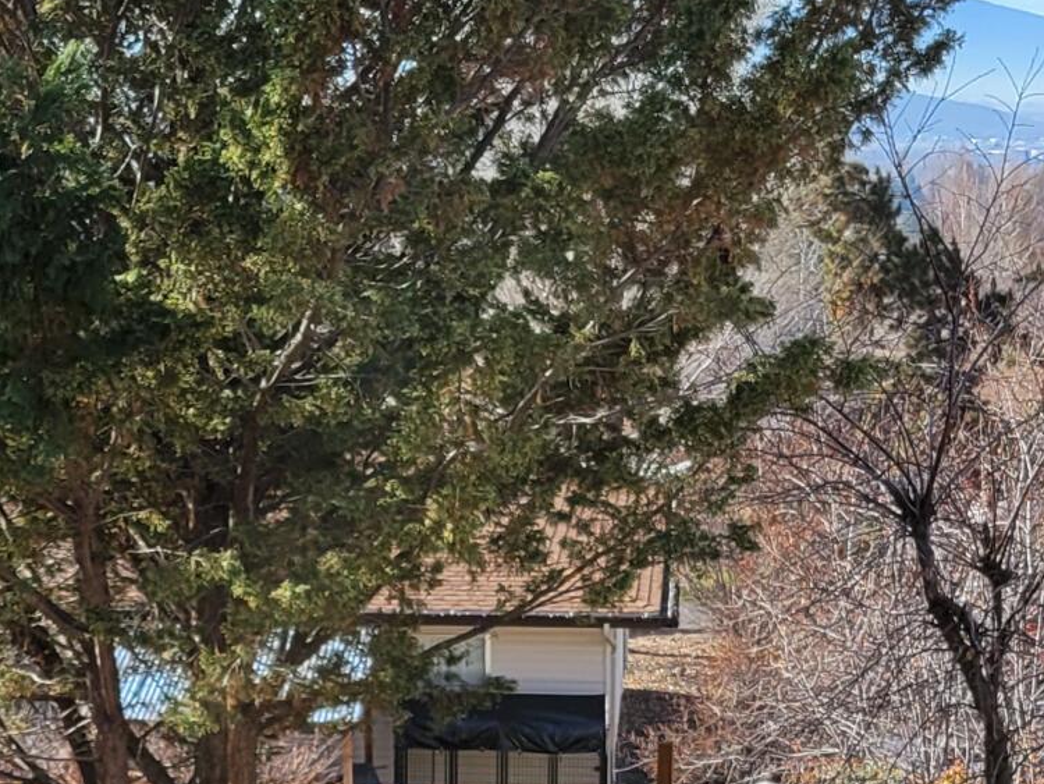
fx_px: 3138
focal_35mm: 104
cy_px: 1154
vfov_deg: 13.5
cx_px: 639
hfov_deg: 18.9
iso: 40
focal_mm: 5.4
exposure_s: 1/1007
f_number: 1.8
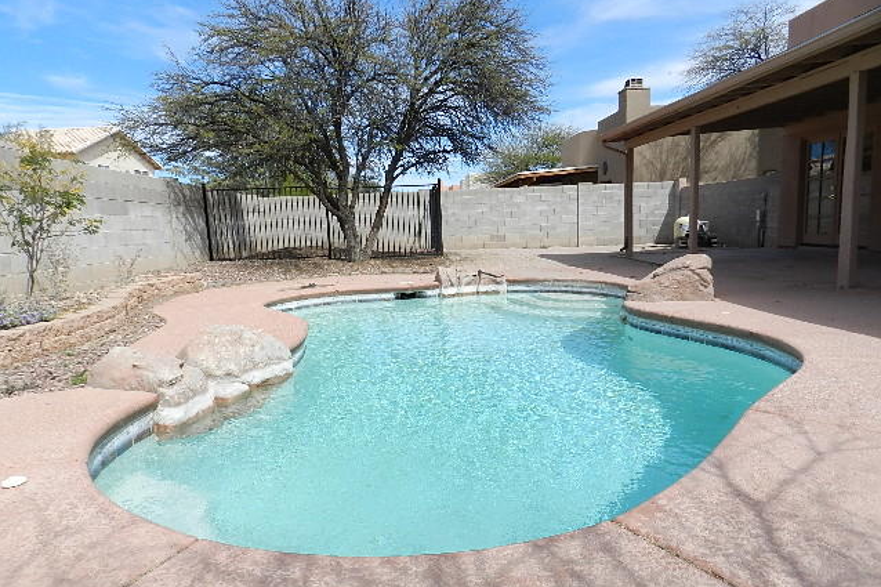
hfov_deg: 73.8
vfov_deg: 53.1
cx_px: 440
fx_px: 587
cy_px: 314
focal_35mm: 24
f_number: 4
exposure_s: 1/1000
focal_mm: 4
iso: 160
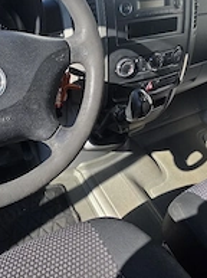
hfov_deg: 49.4
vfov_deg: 64.7
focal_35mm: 27
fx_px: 216
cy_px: 109
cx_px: 55
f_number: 1.9
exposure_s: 1/1111
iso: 40
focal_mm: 2.2
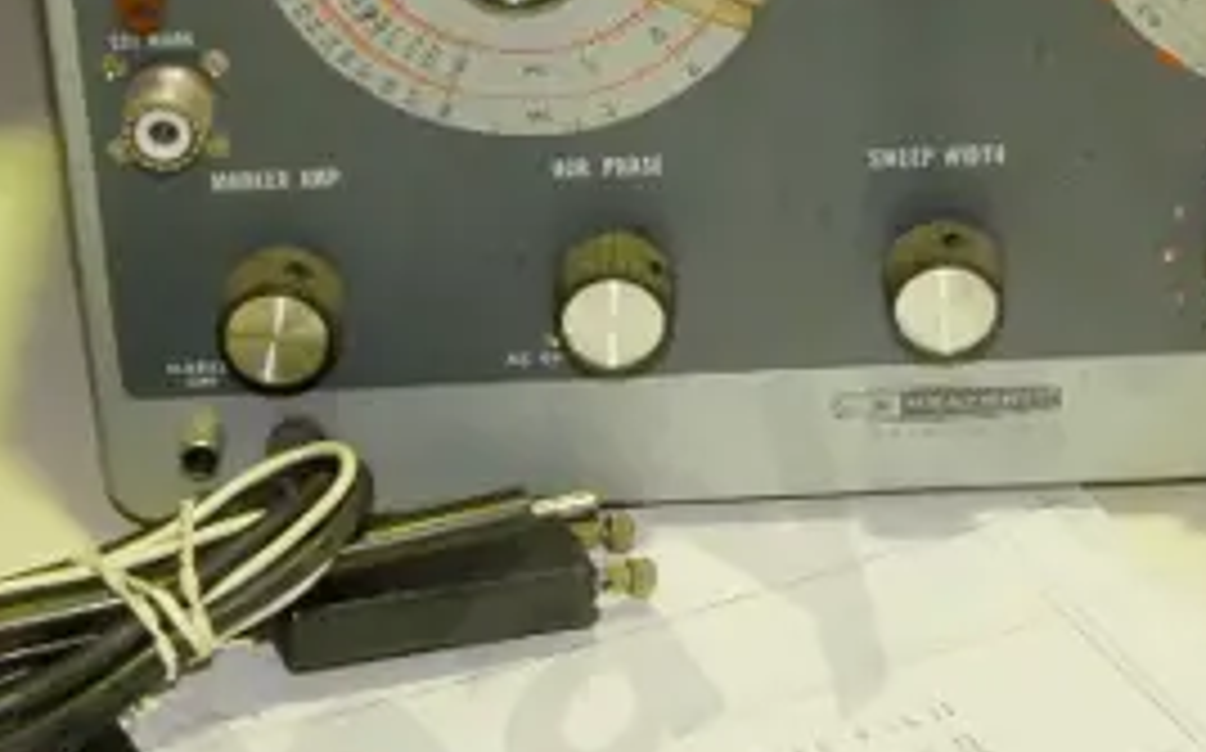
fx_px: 4532
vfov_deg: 9.5
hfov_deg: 15.0
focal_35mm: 138
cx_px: 1112
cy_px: 263
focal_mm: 17
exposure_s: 1/160
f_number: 5.6
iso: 3200
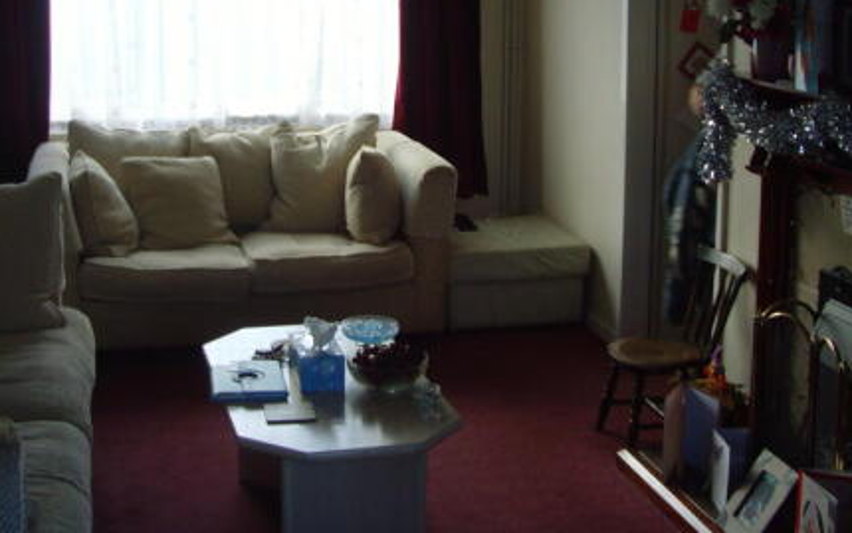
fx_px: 1301
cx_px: 354
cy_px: 158
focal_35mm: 56
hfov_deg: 36.2
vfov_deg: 23.0
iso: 120
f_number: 3.5
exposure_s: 1/45
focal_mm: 6.6
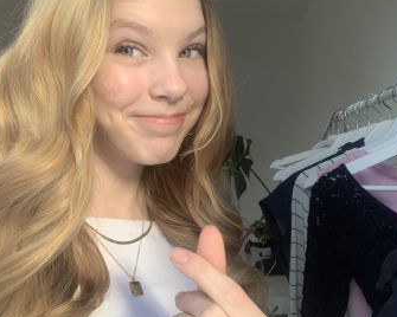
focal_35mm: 42
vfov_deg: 35.7
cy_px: 151
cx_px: 205
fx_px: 493
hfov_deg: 43.8
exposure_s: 1/121
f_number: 2.2
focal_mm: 2.87
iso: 32
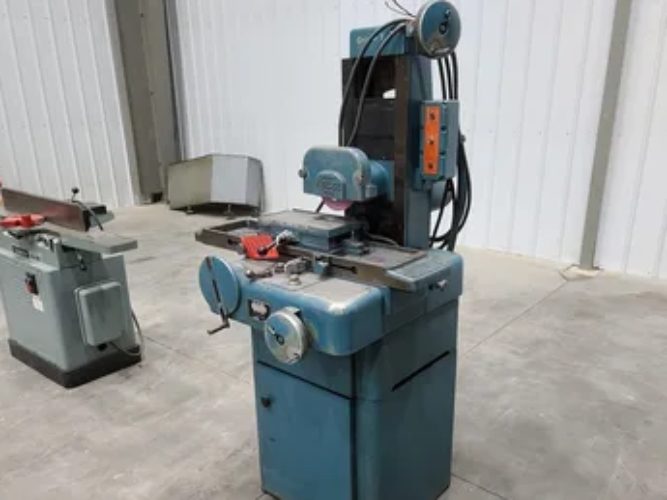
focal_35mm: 29
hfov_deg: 61.6
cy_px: 288
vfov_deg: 48.1
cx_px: 342
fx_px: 559
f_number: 1.8
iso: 200
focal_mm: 7
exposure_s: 1/40
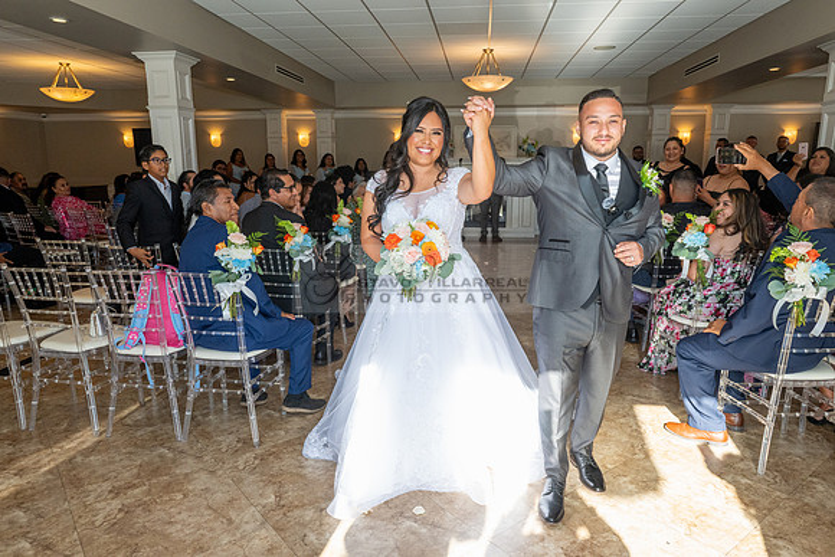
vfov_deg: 53.2
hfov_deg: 73.7
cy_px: 278
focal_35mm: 24
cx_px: 418
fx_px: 557
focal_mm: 24
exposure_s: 1/200
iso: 1250
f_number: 10
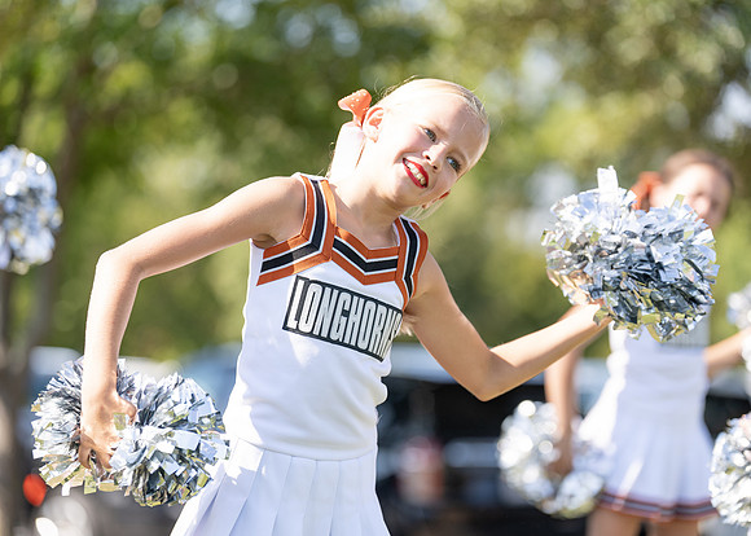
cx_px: 376
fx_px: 3055
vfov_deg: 10.0
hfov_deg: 14.0
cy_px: 268
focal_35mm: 143
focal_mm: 135
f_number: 2.8
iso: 160
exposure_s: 1/1000
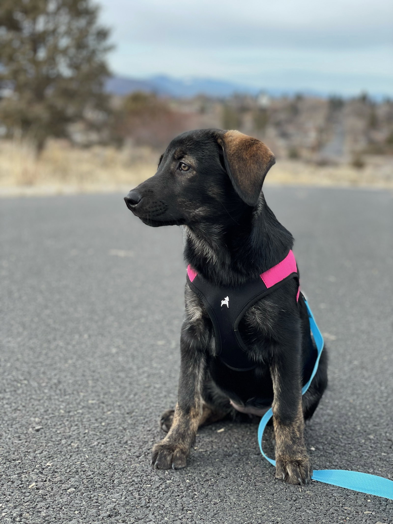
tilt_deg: -11.0
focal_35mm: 52
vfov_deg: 36.8
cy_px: 262
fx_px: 787
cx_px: 196
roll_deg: -3.2
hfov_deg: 28.0
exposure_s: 1/396
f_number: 2
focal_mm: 6
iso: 32
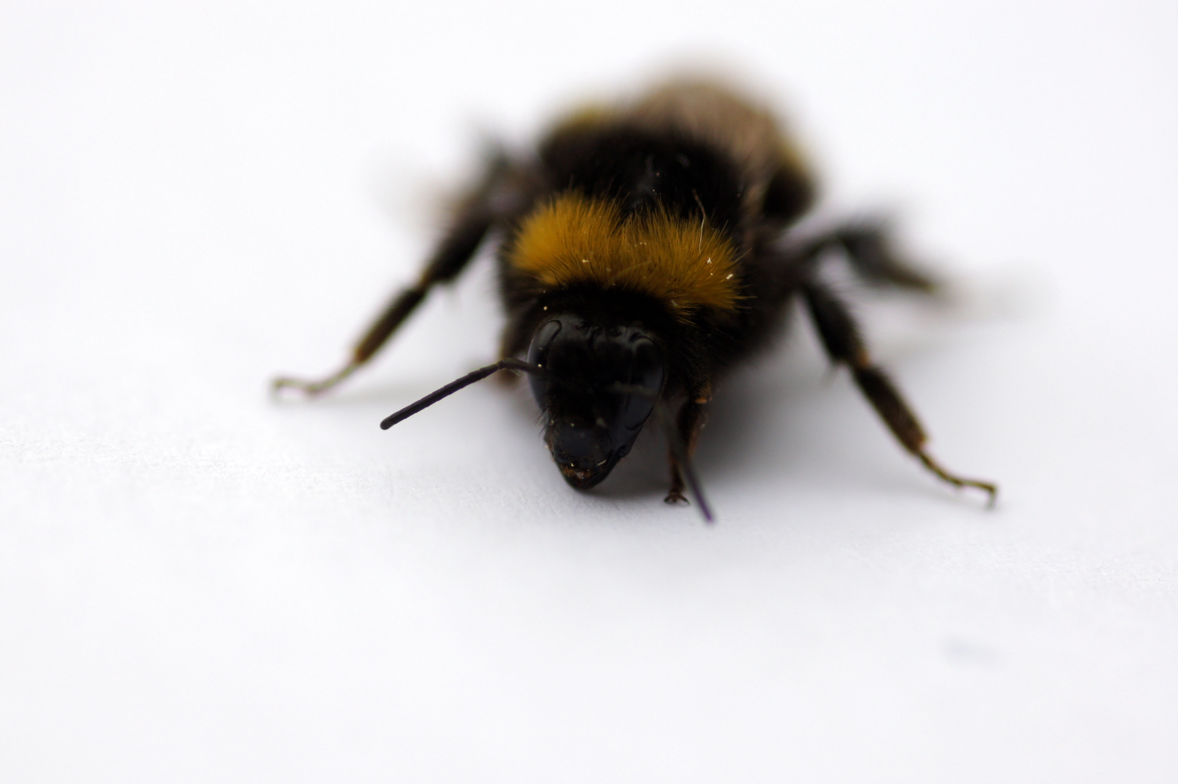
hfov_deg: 13.0
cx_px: 589
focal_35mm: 158
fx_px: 5151
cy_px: 392
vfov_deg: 8.7
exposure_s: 1/160
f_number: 2.8
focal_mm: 105
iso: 250
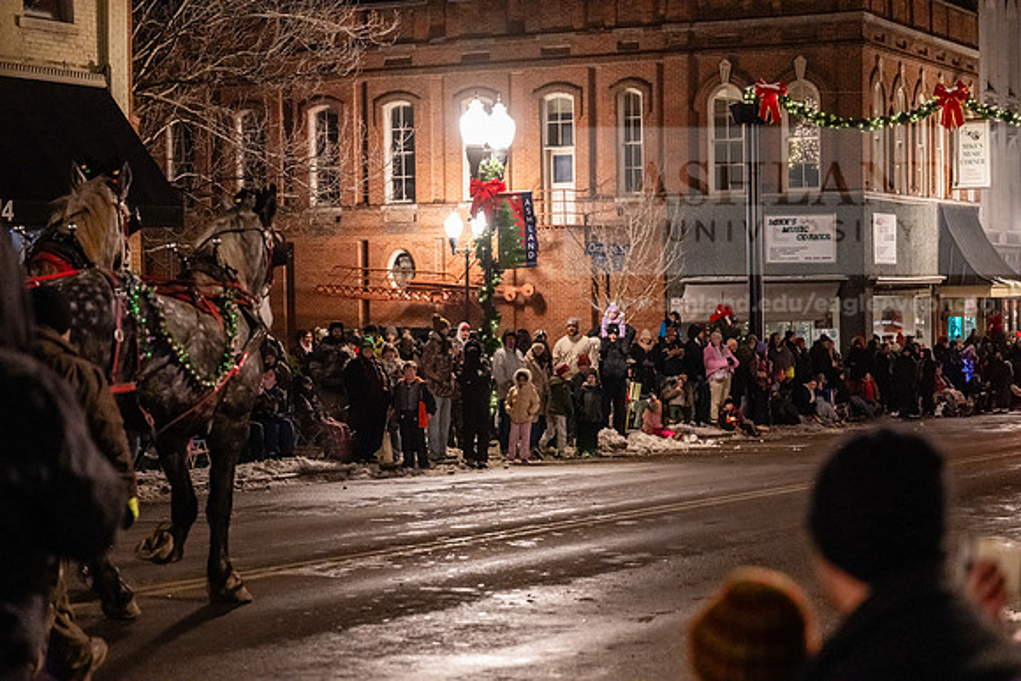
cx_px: 510
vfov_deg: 17.3
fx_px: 2241
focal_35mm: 79
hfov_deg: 25.7
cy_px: 340
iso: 8000
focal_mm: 79
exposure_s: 1/200
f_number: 3.2
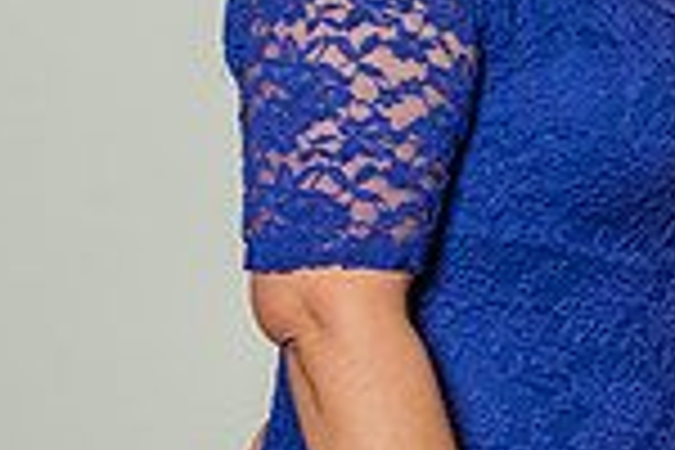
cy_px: 110
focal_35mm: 218
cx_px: 1222
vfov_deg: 6.3
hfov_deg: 9.0
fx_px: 4087
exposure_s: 1/160
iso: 200
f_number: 4
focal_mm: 45
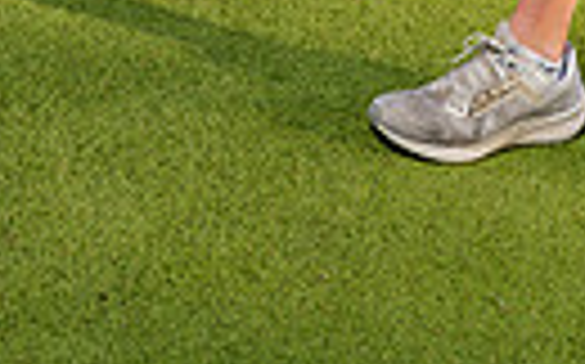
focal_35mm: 131
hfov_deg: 15.7
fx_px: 2087
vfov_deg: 8.8
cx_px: 562
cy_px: -602
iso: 100
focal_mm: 37
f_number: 8
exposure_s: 1/250
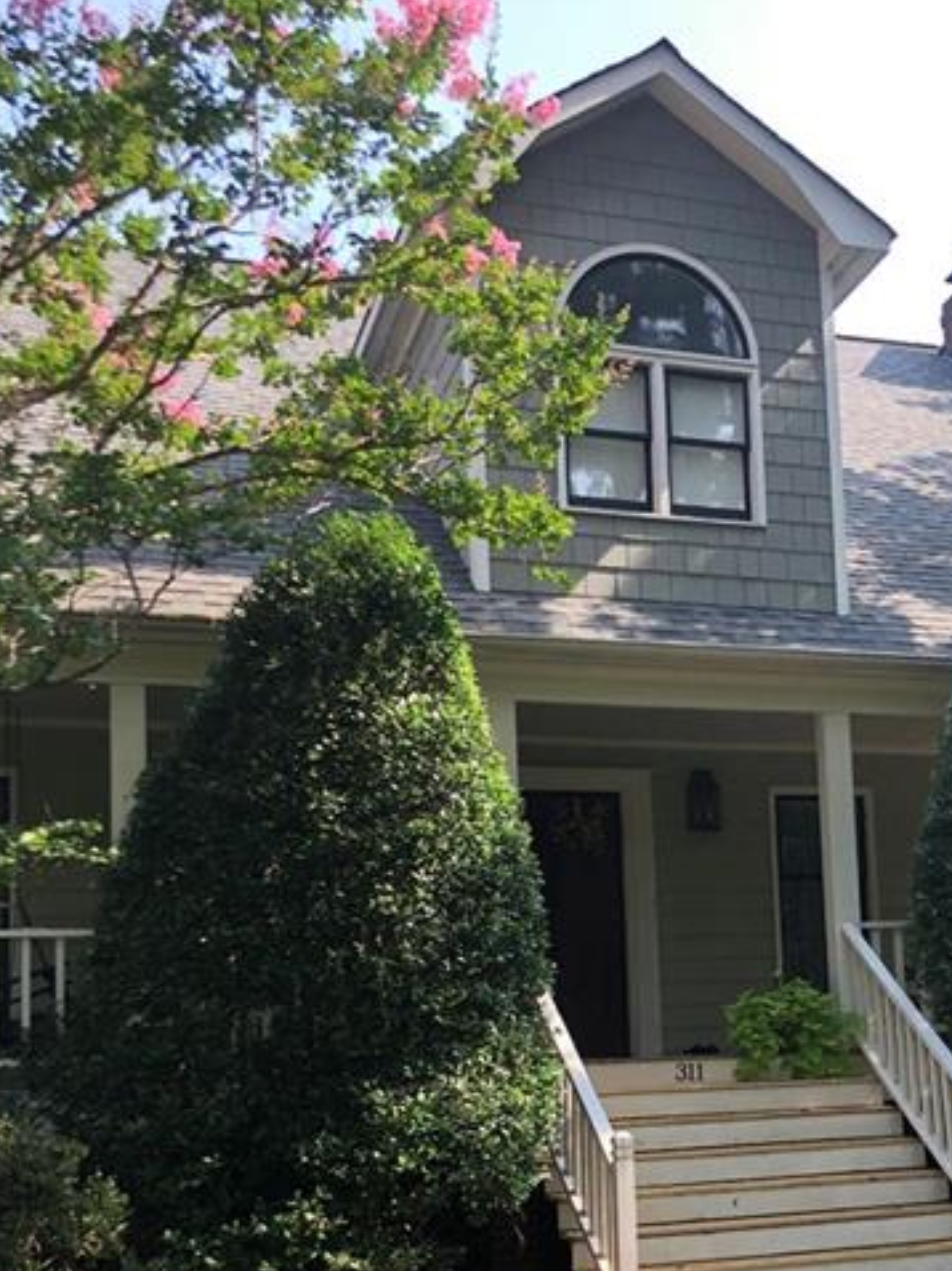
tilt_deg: +5.4
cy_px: 920
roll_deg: +2.4
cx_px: 694
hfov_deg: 31.7
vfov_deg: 41.1
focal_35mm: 45
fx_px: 1652
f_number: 1.8
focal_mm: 4
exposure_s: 1/172
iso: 20
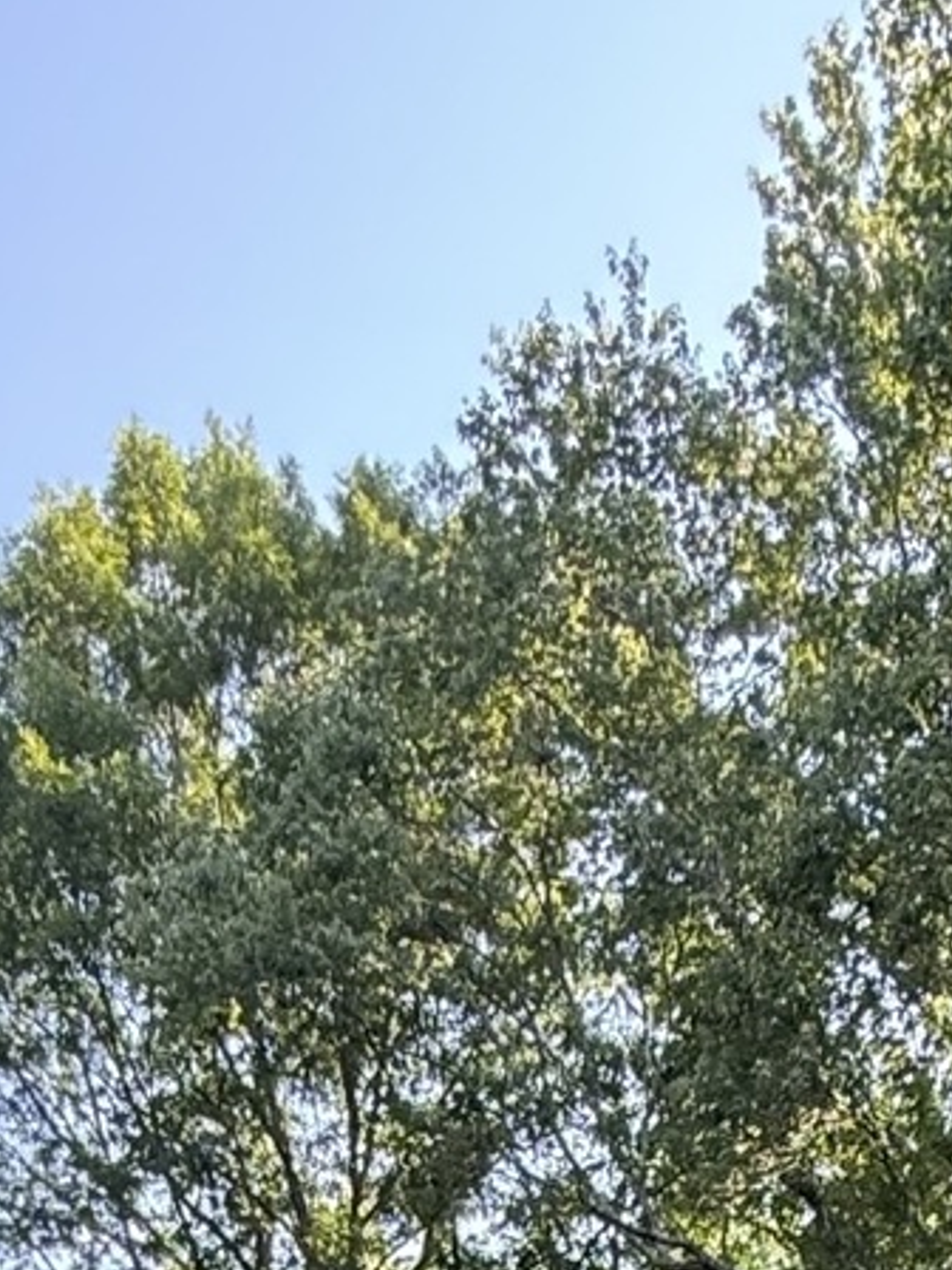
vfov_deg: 17.8
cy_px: 2602
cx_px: 586
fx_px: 2640
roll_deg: -2.2
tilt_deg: -4.8
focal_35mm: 72
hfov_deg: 20.4
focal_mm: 2.22
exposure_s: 1/99
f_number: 2.2
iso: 125
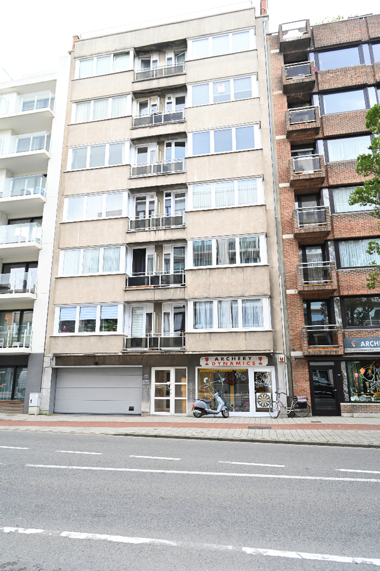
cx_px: 190
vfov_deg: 77.4
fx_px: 357
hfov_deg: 56.0
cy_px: 286
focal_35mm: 22
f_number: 4.5
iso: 100
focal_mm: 22.5
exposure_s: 1/80
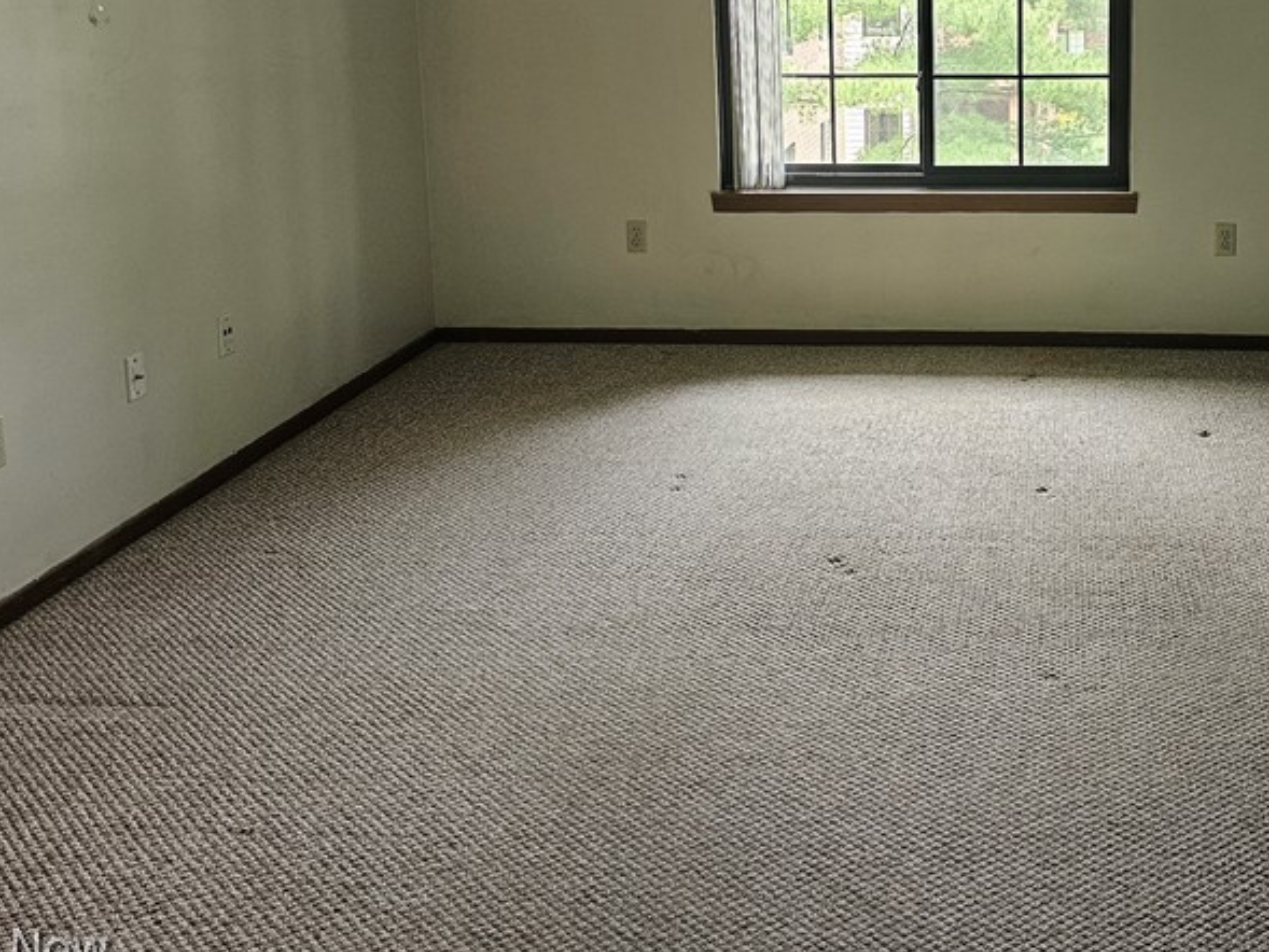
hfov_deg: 44.8
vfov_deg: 34.6
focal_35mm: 40
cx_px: 989
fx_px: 1467
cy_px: 155
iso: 250
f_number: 1.7
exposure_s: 1/138
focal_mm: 6.3
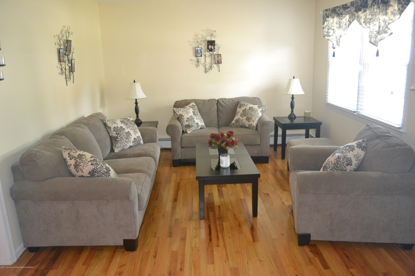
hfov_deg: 67.4
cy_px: 138
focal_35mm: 27
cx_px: 208
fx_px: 311
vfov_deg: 47.9
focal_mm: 18
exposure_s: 1/60
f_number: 3.5
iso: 3200
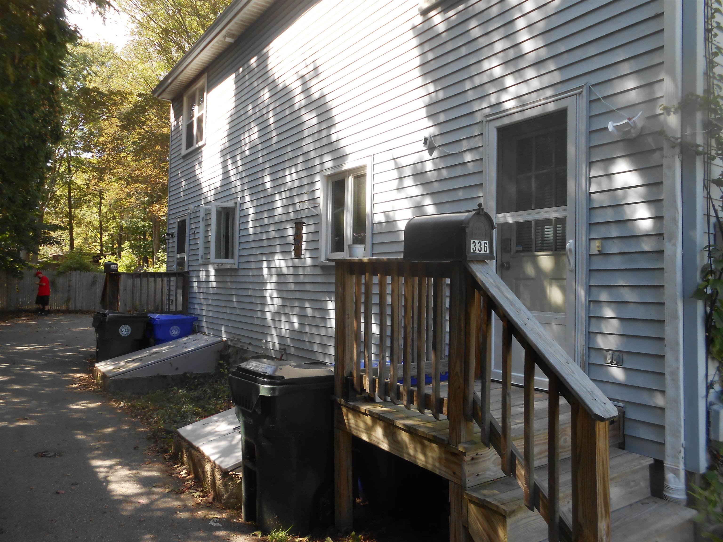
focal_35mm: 26
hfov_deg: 67.3
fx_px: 543
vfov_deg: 53.1
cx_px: 362
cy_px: 271
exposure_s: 1/160
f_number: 3.5
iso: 80
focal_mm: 4.6
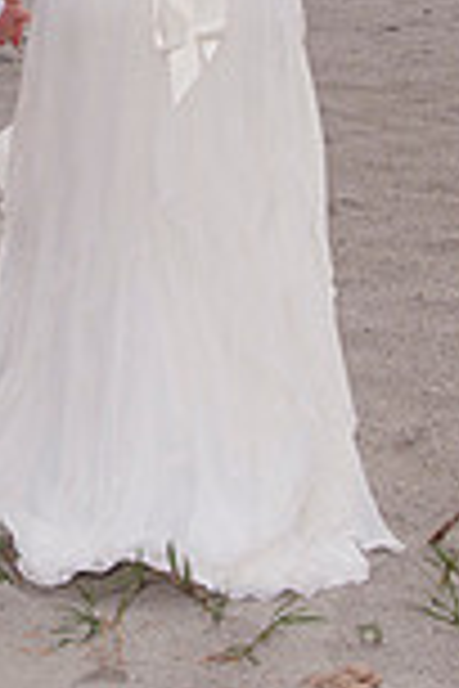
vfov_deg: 14.2
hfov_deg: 9.6
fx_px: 2696
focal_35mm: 141
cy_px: -94
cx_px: -25
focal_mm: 32
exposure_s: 1/250
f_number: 10
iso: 100
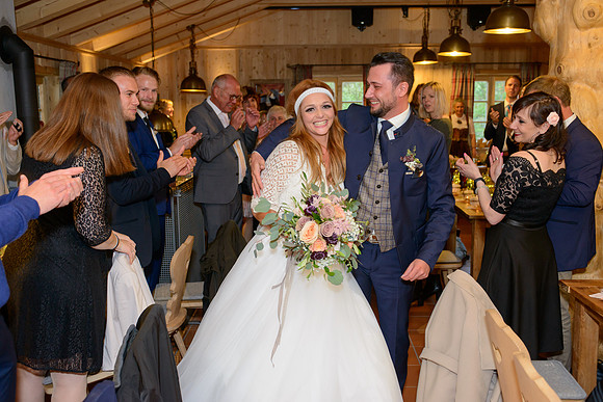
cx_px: 302
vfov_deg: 35.1
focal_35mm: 38
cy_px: 201
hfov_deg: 50.7
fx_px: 637
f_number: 4.5
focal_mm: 38
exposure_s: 1/60
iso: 1000
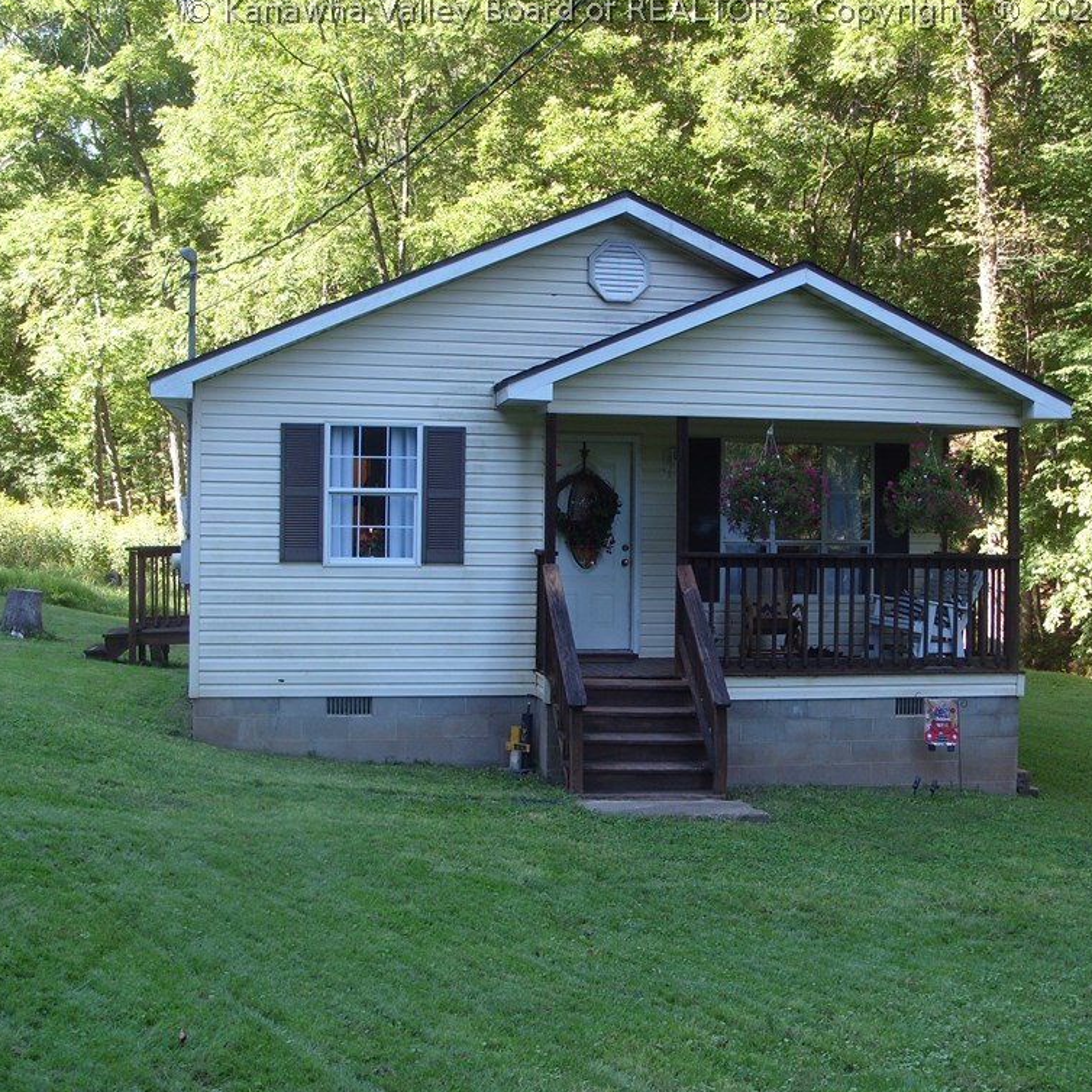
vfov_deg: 40.0
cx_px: 646
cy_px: 539
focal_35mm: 42
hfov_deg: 39.9
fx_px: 1499
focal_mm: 7.8
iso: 80
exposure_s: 1/90
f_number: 3.1
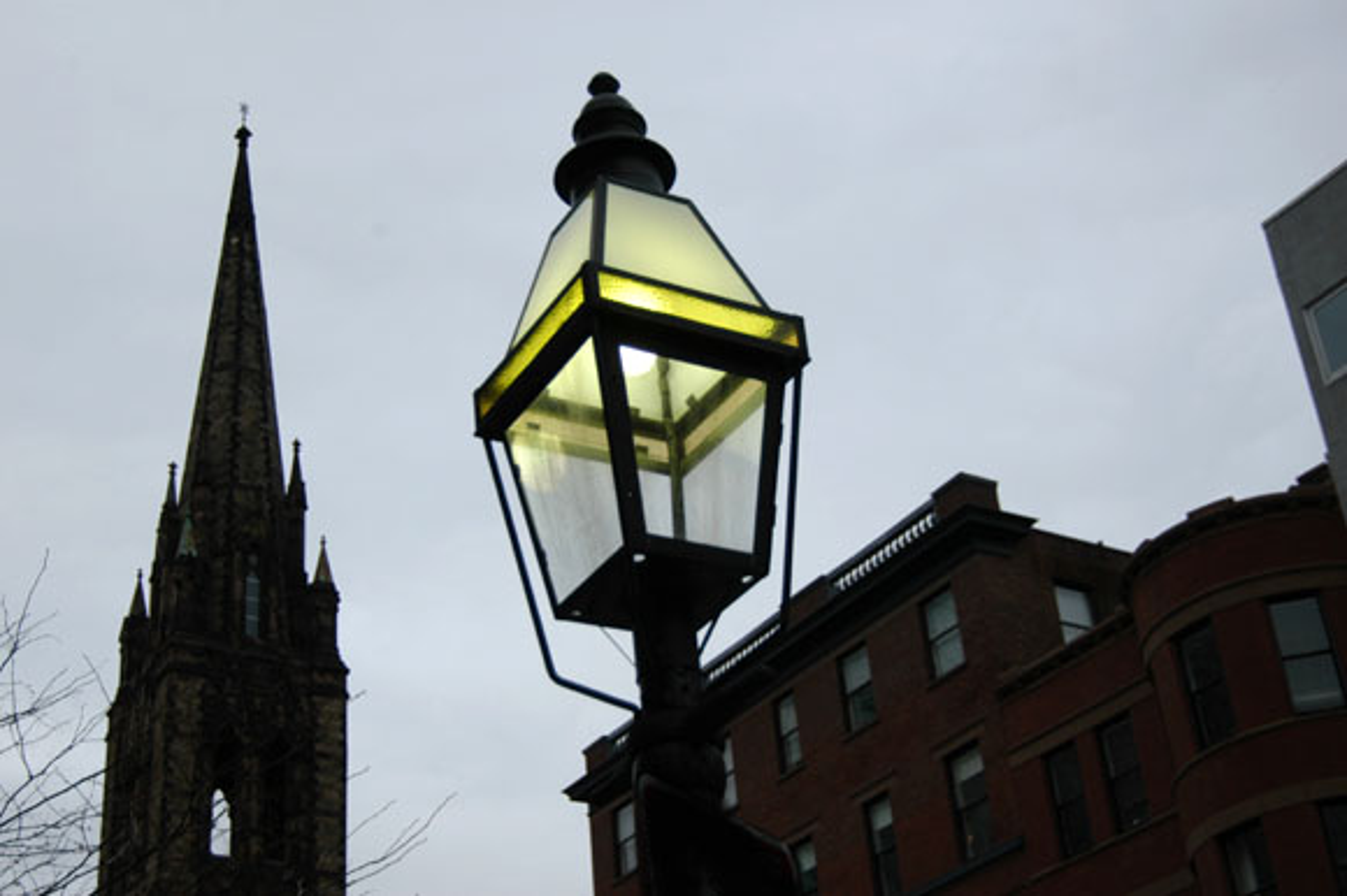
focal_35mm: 52
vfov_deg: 25.7
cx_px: 674
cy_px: 448
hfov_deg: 37.9
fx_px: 1963
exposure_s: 1/1250
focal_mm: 35
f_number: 4.2
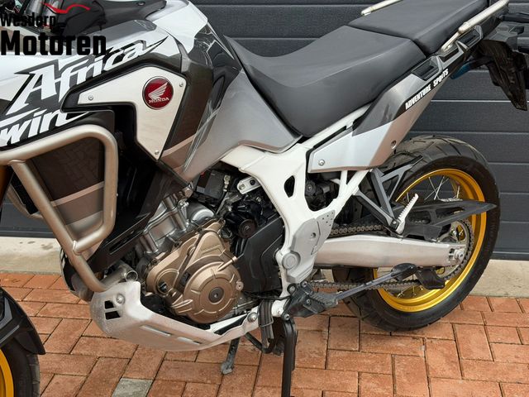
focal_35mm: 48
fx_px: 734
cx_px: 264
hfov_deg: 39.7
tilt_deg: -20.3
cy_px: 198
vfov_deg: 30.3
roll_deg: +0.8
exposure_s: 1/1264
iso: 64
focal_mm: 6.76
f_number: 1.78
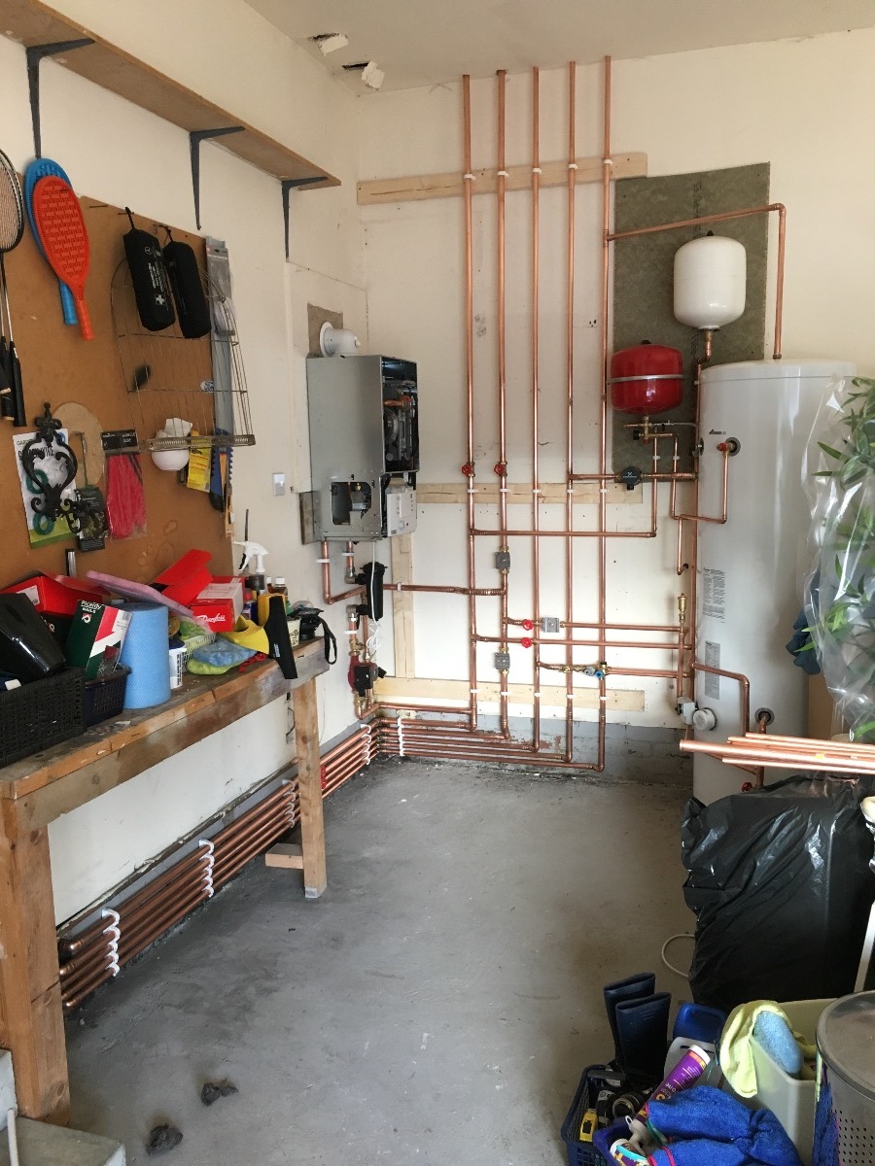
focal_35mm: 29
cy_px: 583
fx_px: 977
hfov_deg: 48.2
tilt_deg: -7.8
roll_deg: +1.4
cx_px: 438
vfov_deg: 61.7
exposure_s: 1/33
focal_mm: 4.15
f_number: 2.2
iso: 125
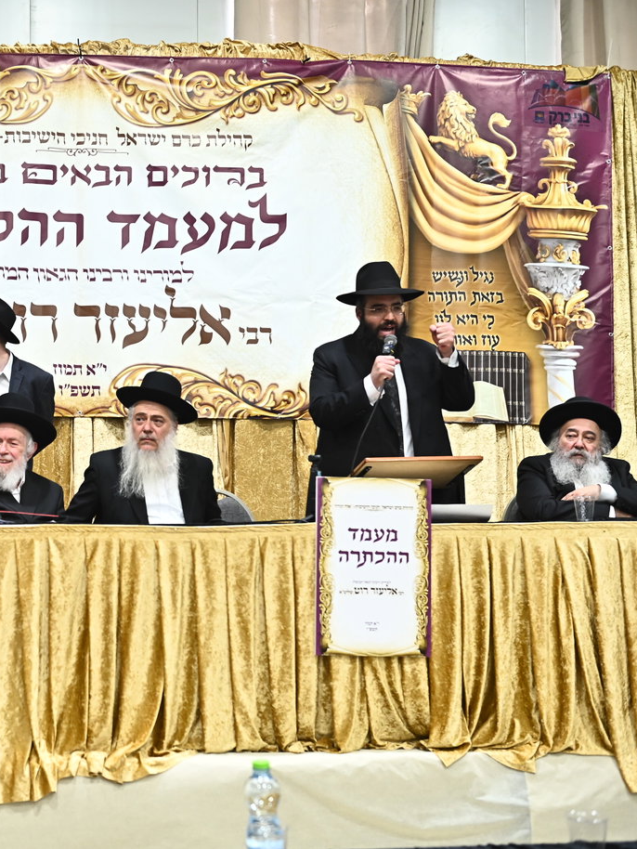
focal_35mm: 53
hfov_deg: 26.5
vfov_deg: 36.2
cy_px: 417
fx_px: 1300
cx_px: 46
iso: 1600
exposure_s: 1/200
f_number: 3.5
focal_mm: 36
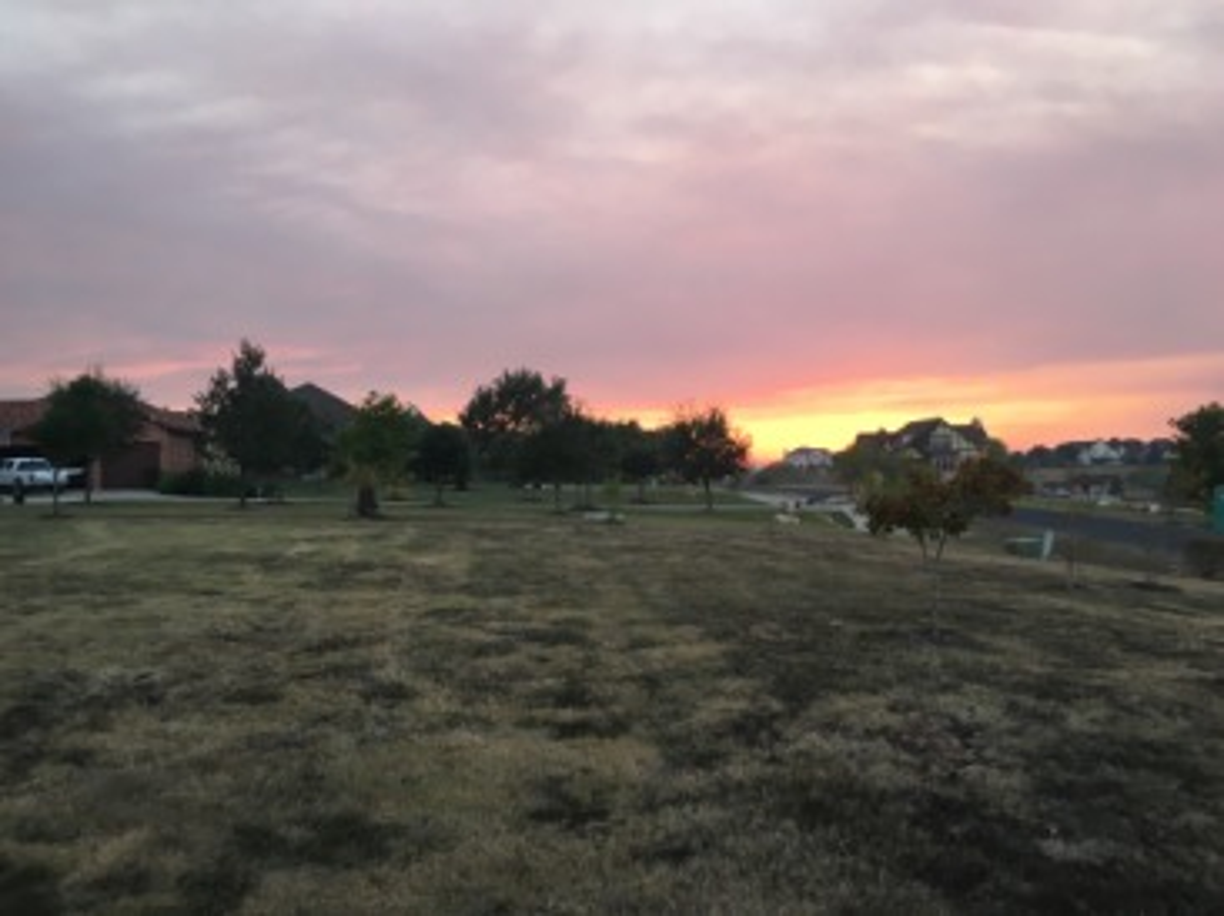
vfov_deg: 48.2
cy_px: 458
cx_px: 612
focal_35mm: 29
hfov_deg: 61.7
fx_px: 1025
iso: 25
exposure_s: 1/30
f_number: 2.2
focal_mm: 4.15
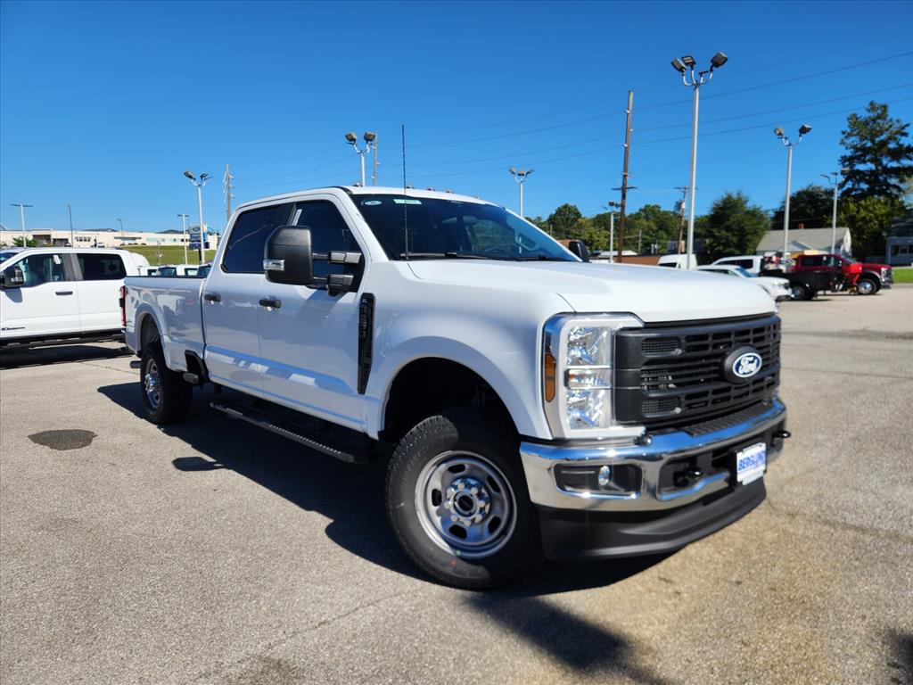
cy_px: 342
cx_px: 456
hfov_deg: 73.9
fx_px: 607
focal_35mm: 23
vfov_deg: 58.9
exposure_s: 1/2265
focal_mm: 5.4
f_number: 1.8
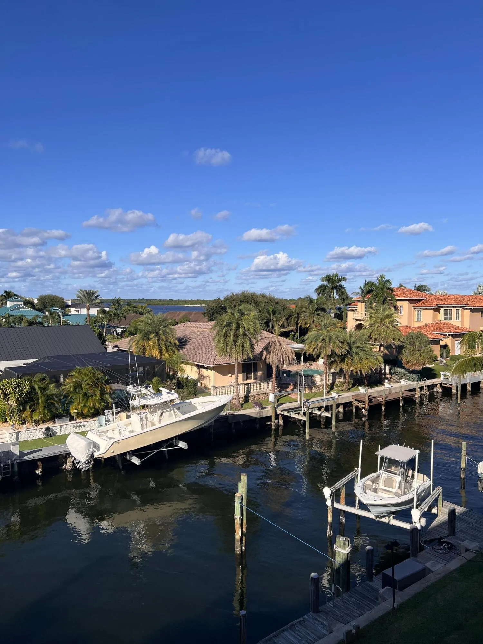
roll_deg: +2.5
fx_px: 484
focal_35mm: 26
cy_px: 322
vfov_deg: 67.3
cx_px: 242
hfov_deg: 53.1
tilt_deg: -0.6
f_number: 1.5
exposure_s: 1/5076
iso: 50
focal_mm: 5.7
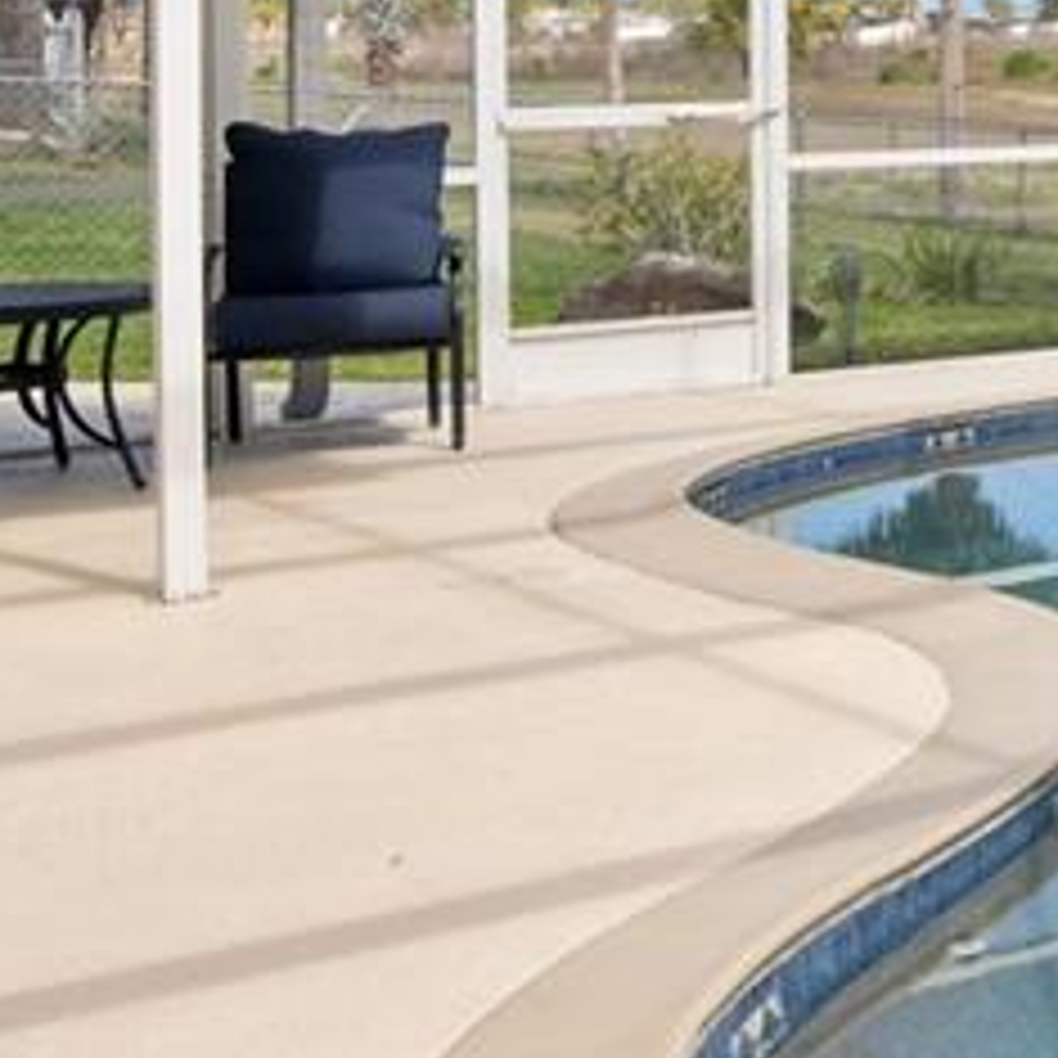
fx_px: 2178
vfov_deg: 24.4
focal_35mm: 63
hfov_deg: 17.5
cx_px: 2215
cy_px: -252
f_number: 8
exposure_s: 1/800
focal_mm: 17
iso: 400
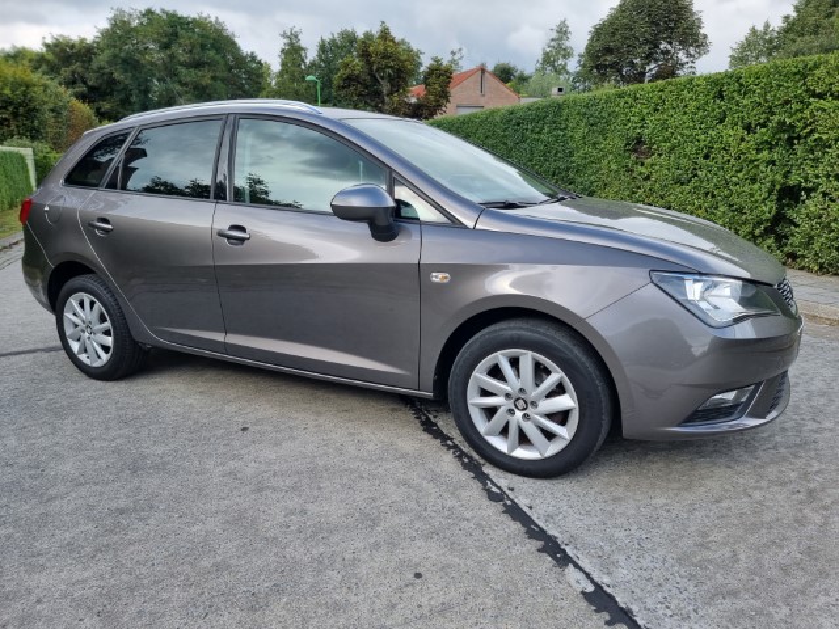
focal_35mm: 24
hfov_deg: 71.6
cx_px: 420
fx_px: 582
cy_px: 314
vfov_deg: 56.8
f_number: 1.8
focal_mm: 6.7
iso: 50
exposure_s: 1/239
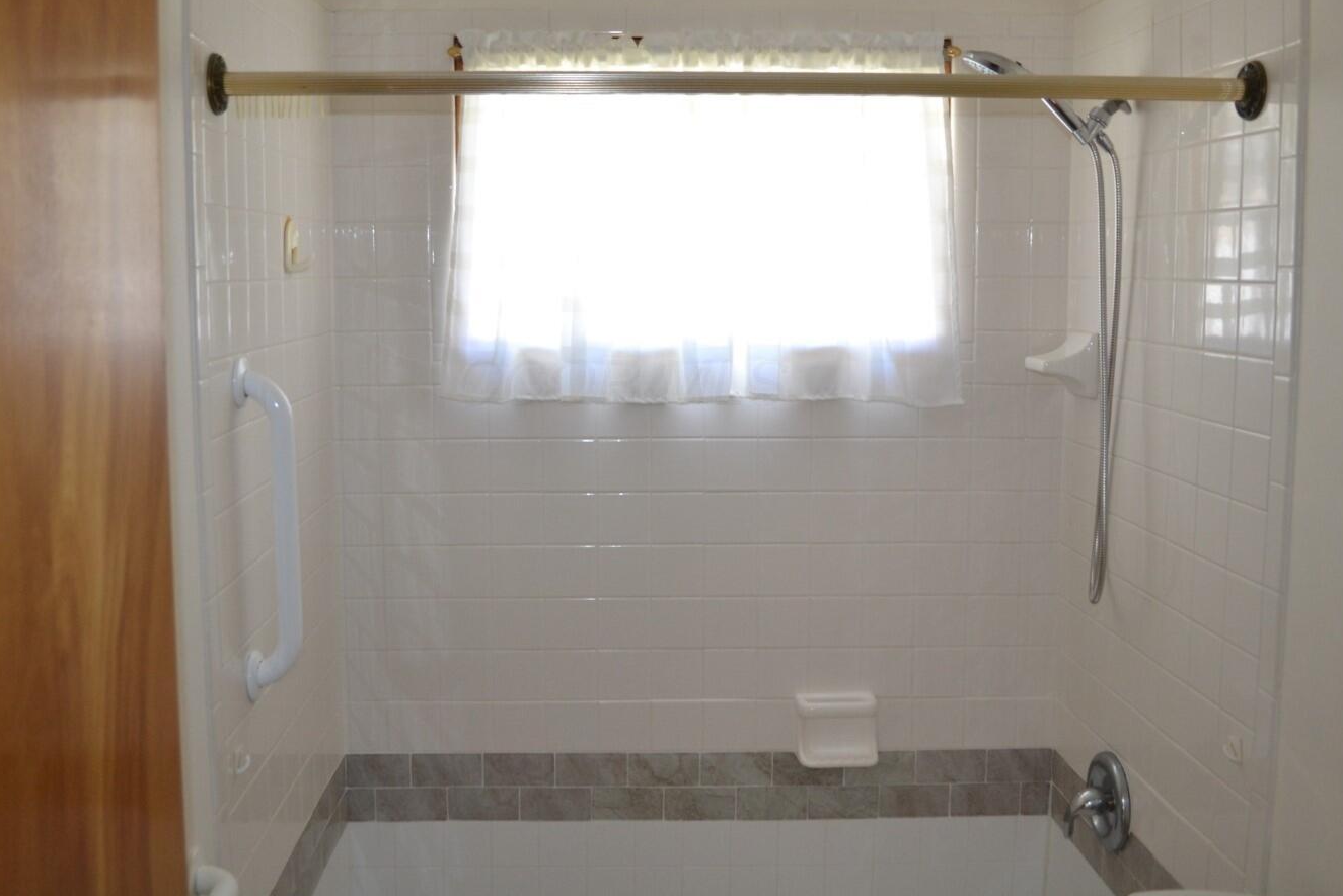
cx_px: 621
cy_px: 381
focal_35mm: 33
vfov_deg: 39.9
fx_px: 1231
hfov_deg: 57.2
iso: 560
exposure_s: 1/60
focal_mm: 18
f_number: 3.5
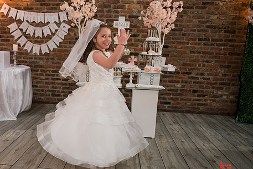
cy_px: 83
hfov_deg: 56.7
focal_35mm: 33
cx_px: 99
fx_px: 232
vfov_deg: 40.0
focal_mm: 26
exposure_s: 1/125
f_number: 3.2
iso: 1000
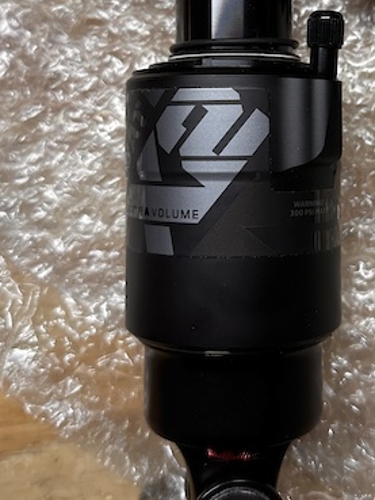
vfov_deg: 35.7
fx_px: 751
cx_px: 283
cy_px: 104
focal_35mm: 52
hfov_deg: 27.6
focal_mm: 6.86
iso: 125
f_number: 1.78
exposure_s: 1/120
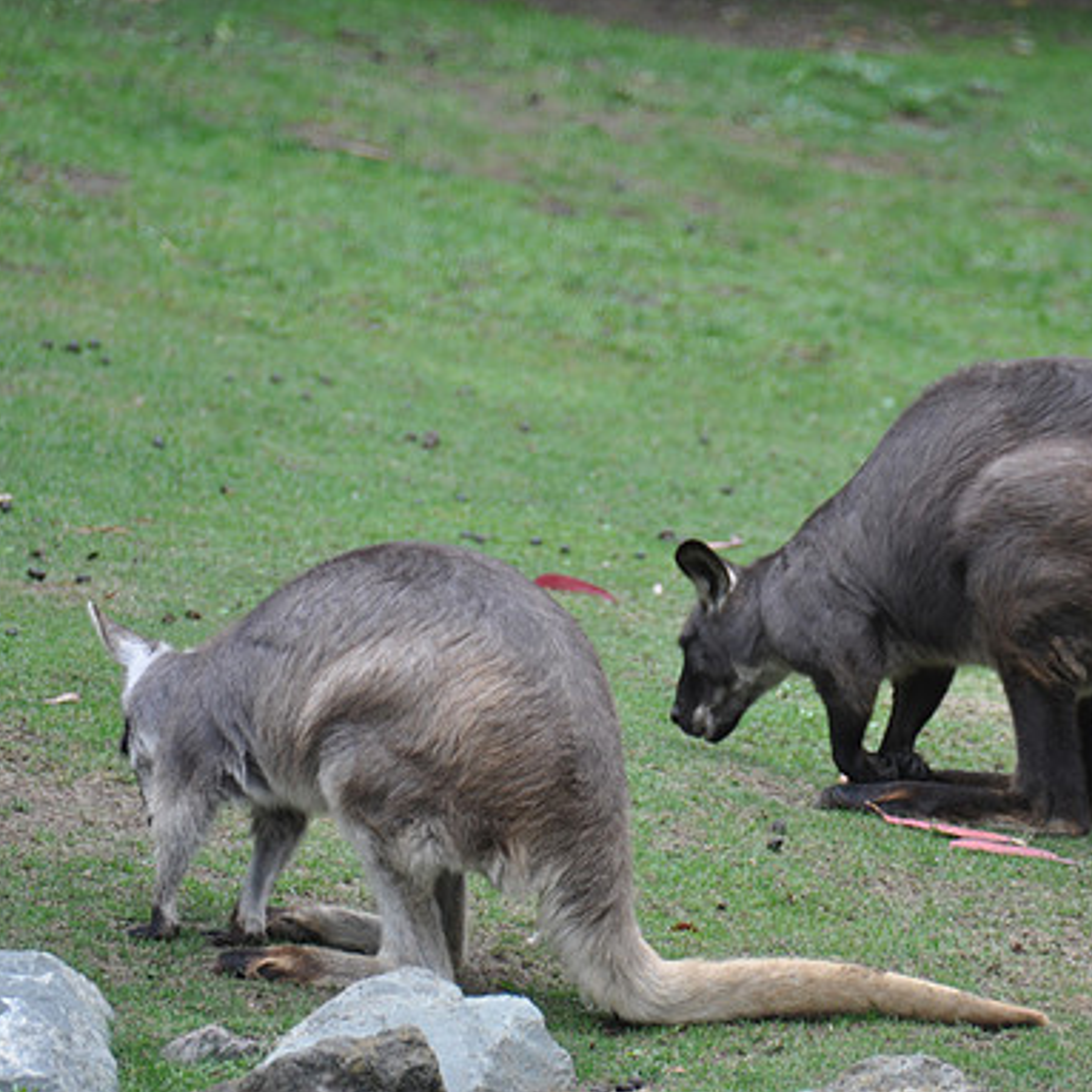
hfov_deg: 3.0
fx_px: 20665
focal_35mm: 579
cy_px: 546
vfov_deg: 3.0
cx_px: 690
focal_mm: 300
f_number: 5.6
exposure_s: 1/200
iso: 320
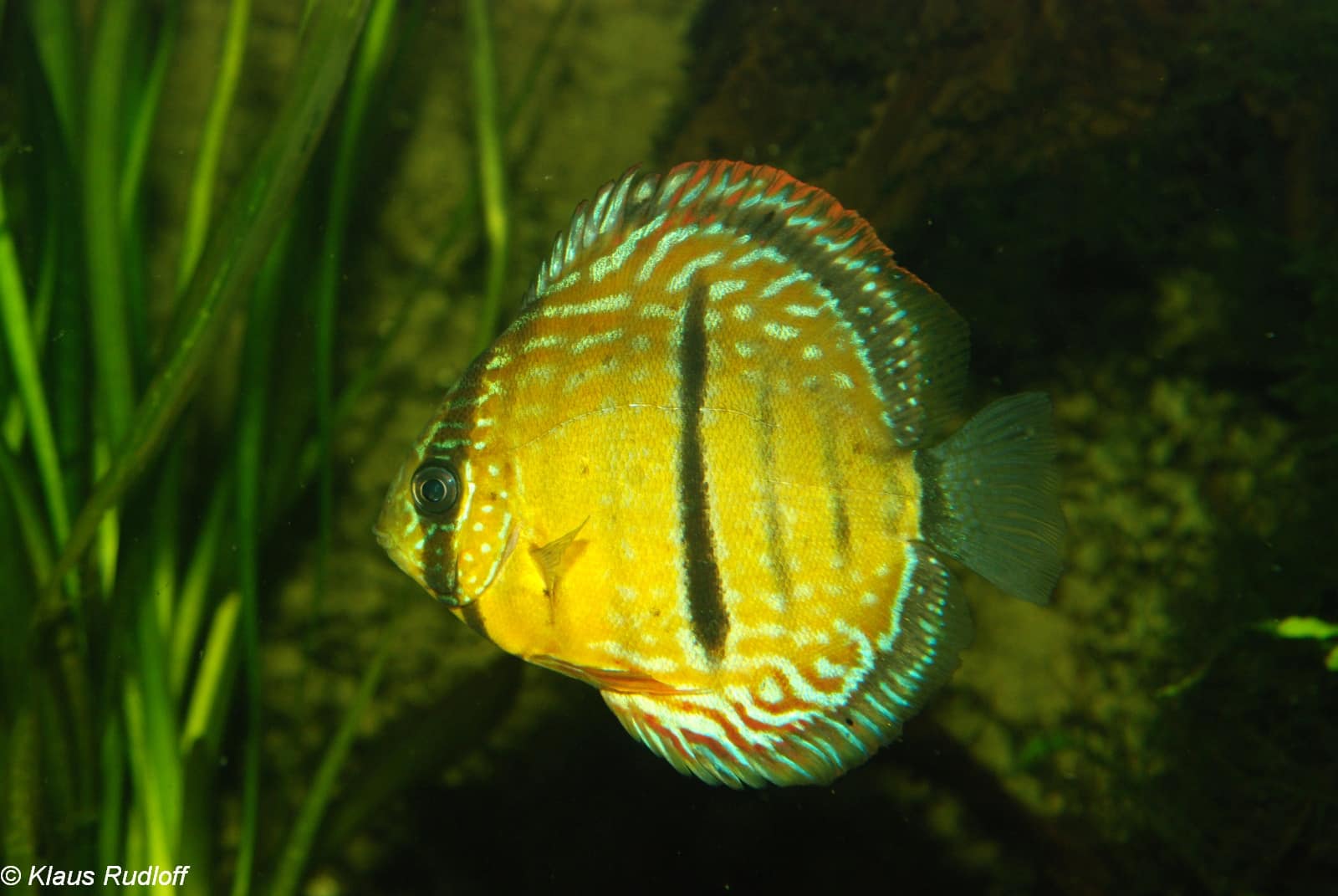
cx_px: 669
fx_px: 2791
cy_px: 448
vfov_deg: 18.2
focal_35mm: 75
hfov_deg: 27.0
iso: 400
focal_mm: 50
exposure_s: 1/200
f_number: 8
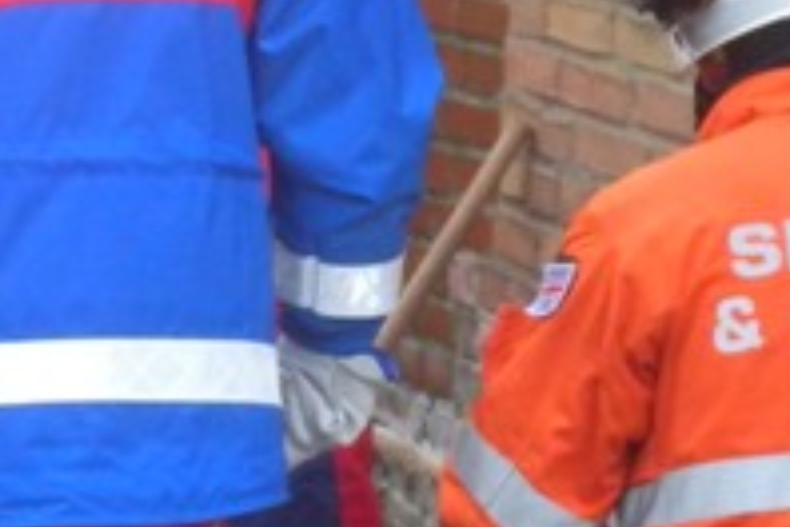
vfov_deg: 4.5
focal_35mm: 307
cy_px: 551
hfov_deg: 6.5
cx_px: -842
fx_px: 6736
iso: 230
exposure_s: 1/62.3
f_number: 3.9
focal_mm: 12.3
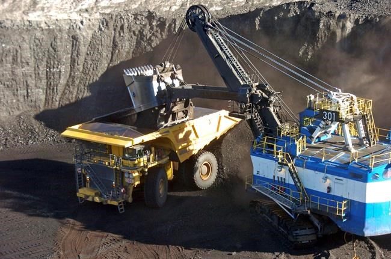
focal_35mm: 82
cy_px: 130
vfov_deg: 16.5
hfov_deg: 24.7
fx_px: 894
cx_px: 196
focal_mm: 55
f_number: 6.7
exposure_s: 1/180
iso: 250
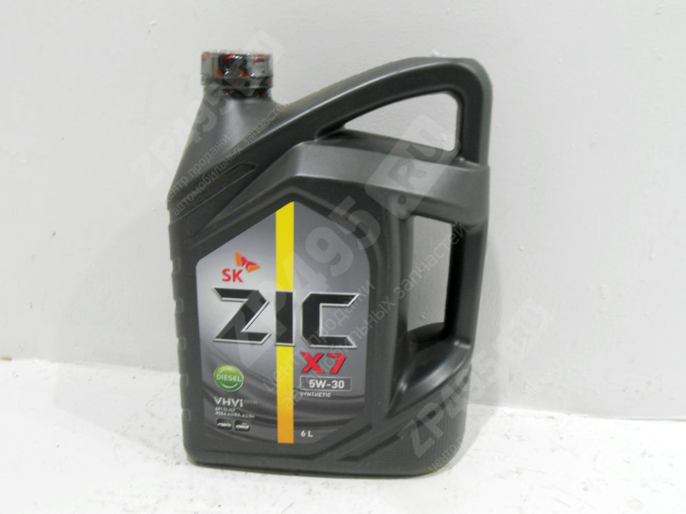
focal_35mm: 32
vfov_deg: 44.2
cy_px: 257
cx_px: 343
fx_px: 634
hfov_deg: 56.8
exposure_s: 1/30
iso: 250
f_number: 3.5
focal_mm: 5.8
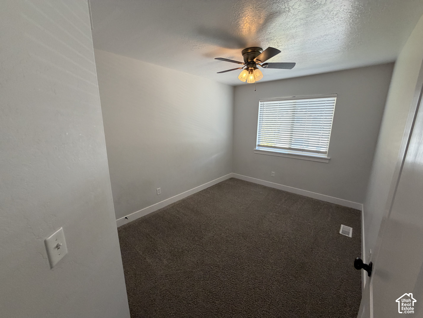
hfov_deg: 102.1
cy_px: 159
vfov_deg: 85.7
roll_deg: +0.0
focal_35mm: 14
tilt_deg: -12.7
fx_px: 171
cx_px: 212
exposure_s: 1/120
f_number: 2.2
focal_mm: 2.22
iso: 250
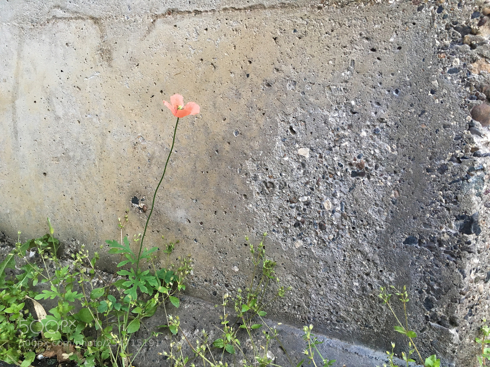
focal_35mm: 29
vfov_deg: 48.2
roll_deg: +0.3
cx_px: 245
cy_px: 184
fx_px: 411
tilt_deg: -16.3
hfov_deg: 61.7
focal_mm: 4.15
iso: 100
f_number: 2.2
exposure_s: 1/30
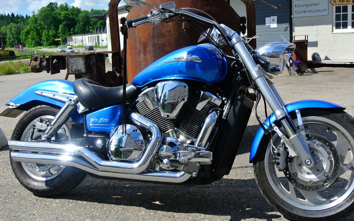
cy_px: 98
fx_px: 434
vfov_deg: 28.6
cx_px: 188
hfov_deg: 44.3
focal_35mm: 45
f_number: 4.5
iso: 100
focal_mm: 15.1
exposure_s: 1/640
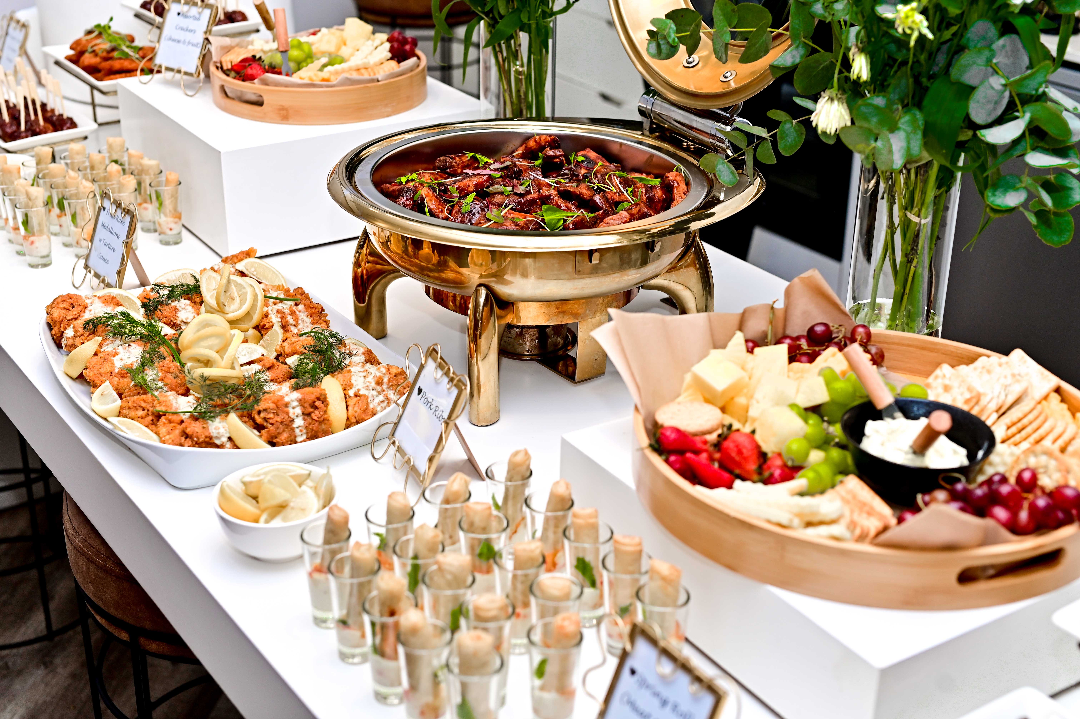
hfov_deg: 39.6
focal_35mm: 50
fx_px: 1499
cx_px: 540
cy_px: 360
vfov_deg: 27.0
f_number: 3.5
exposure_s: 1/200
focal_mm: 50
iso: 320
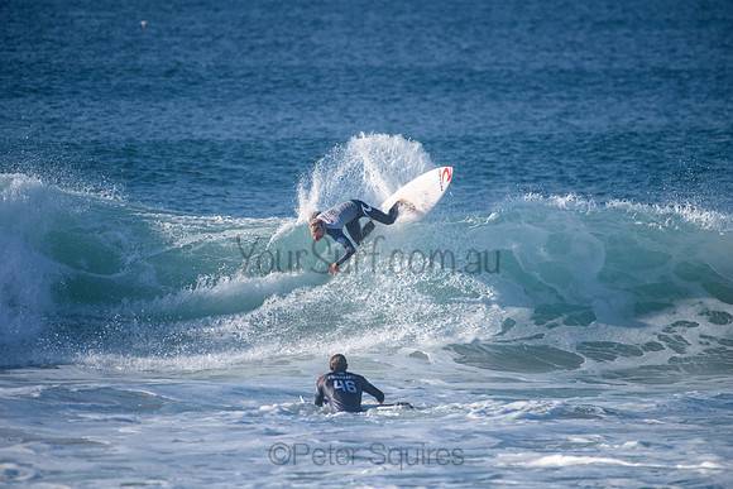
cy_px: 244
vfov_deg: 2.7
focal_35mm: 515
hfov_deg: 4.0
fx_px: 10484
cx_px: 366
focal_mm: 500
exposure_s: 1/2000
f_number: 5.6
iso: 280
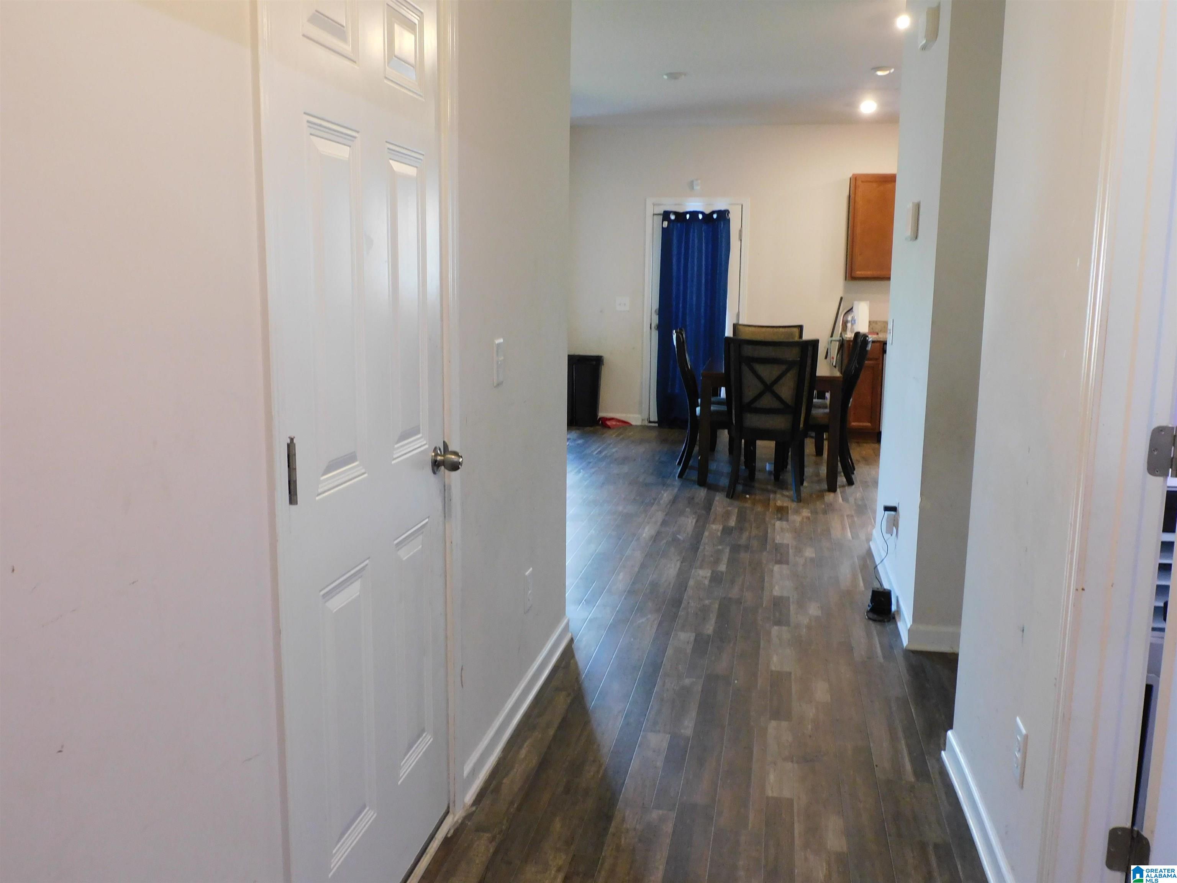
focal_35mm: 30
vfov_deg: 46.8
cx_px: 588
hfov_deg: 60.0
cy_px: 442
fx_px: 1020
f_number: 3.5
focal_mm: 5.4
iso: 400
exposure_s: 1/10
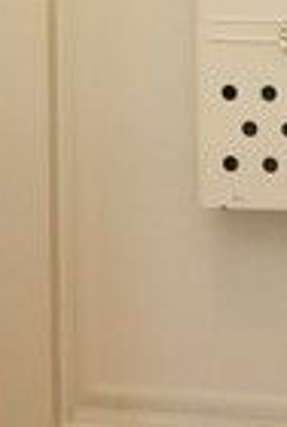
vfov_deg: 21.1
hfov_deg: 16.3
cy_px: -204
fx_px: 976
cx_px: 313
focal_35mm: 82
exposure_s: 1/60
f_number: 7.1
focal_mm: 12
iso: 1000
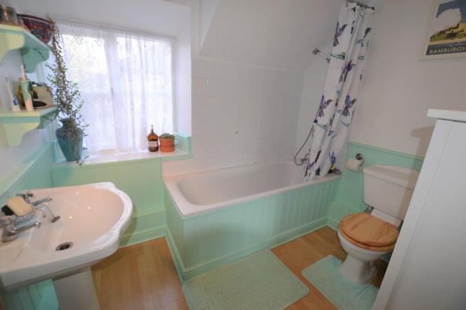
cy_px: 155
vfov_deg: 77.2
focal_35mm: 15
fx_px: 194
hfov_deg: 100.4
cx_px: 233
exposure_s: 1/80
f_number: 4
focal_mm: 10
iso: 400
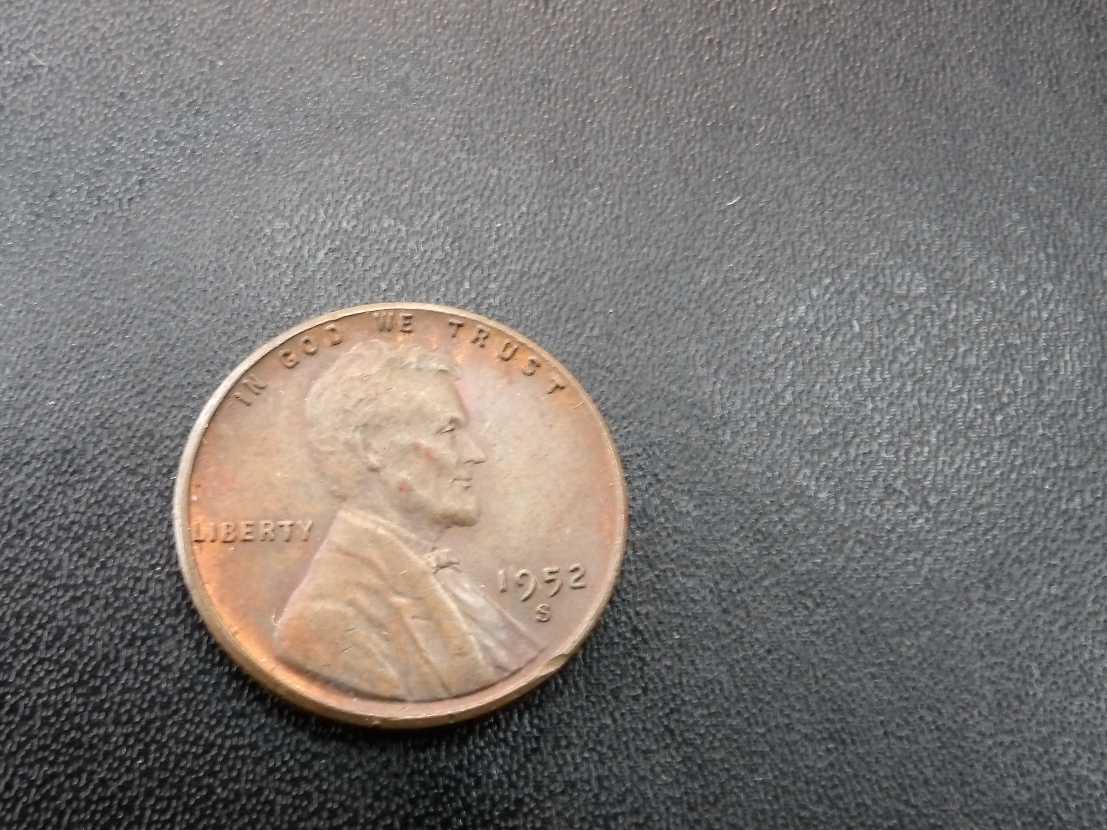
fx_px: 1535
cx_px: 415
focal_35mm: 48
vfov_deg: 30.2
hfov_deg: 39.4
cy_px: 483
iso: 369
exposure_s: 1/15
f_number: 4.5
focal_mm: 6.2
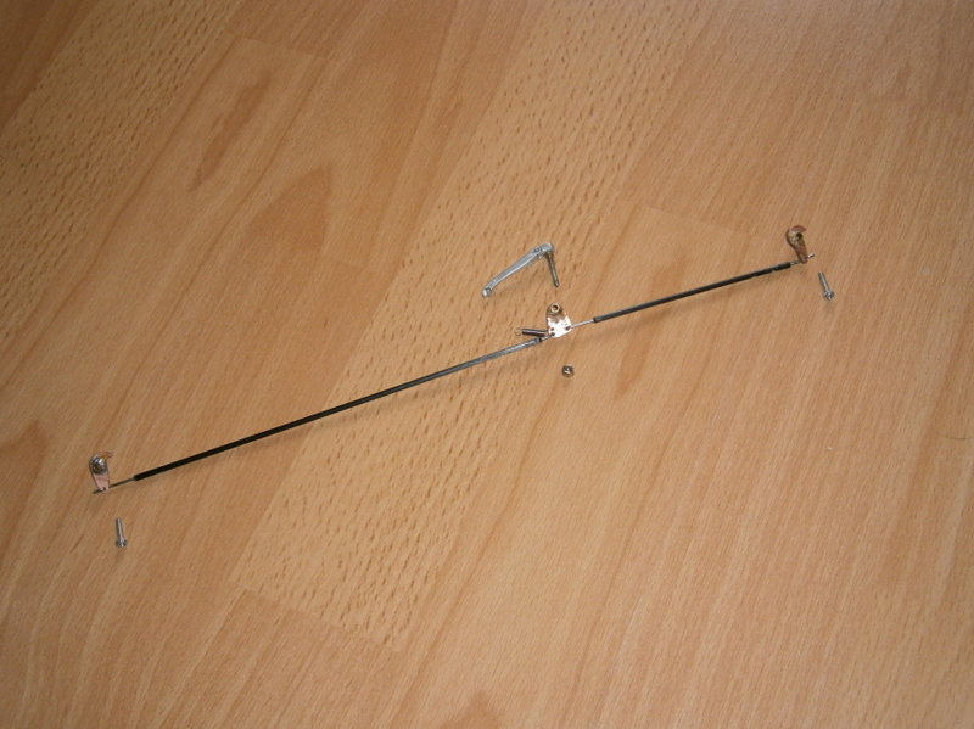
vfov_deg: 30.8
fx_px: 1322
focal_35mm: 47
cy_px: 364
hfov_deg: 40.5
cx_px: 487
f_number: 3.4
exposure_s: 1/40
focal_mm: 8.3
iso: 125
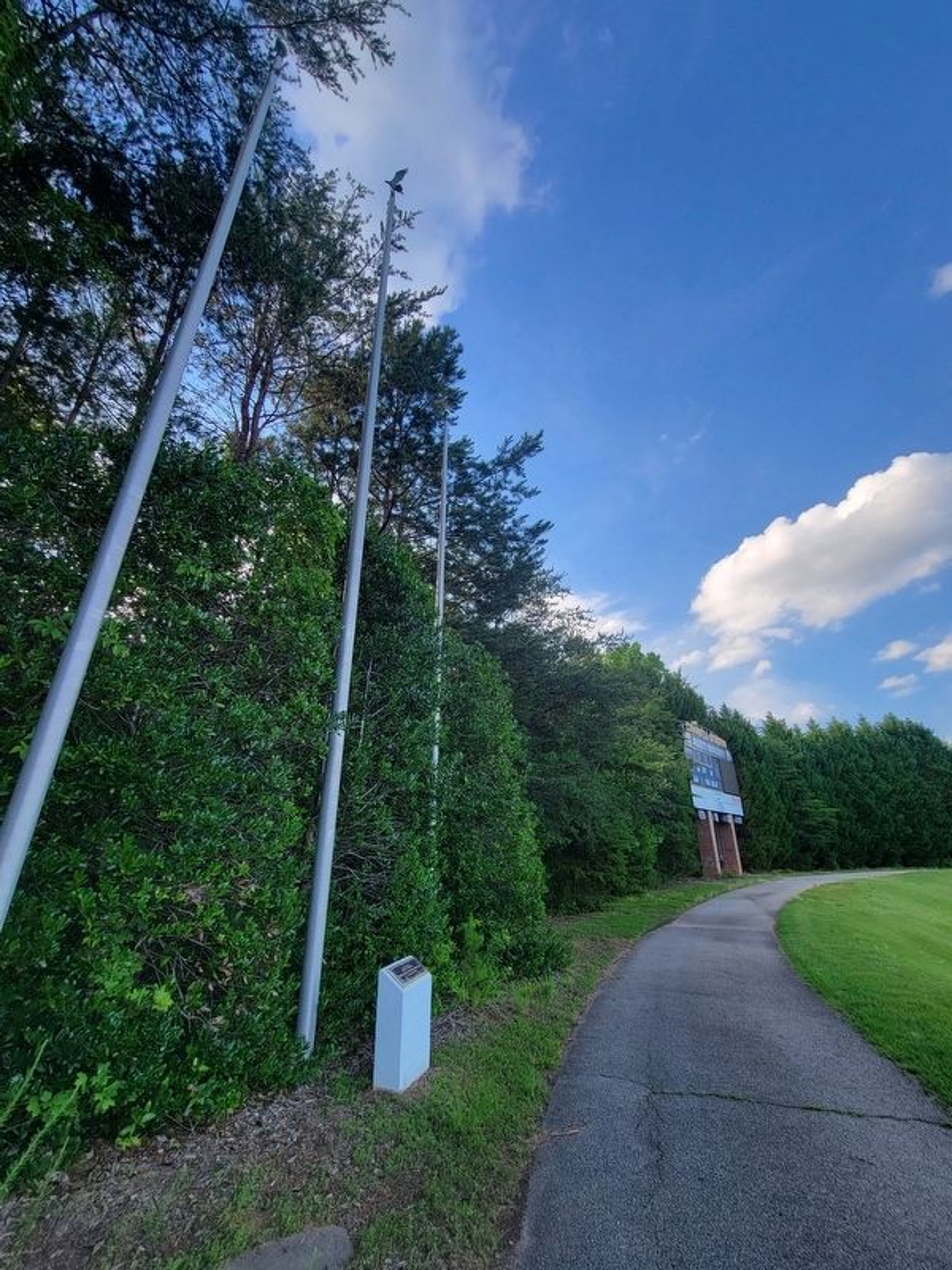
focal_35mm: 13
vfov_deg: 106.2
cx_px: 476
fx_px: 477
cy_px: 635
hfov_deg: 89.9
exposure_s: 1/288
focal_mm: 2.2
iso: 50
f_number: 2.2
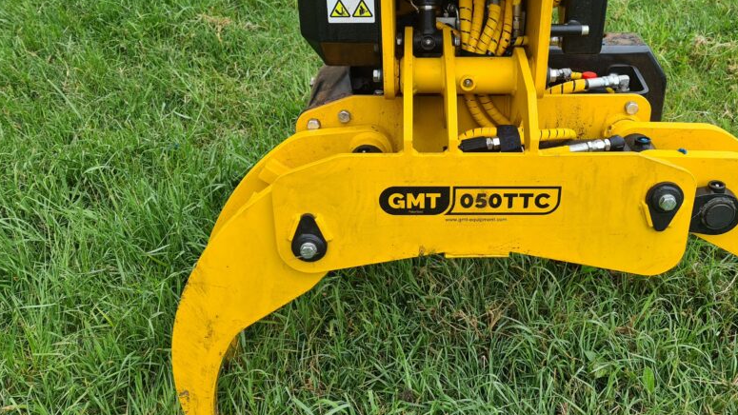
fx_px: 705
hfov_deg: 55.0
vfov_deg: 32.6
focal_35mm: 36
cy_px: 144
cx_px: 432
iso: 50
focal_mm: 7
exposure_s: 1/163
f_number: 1.8
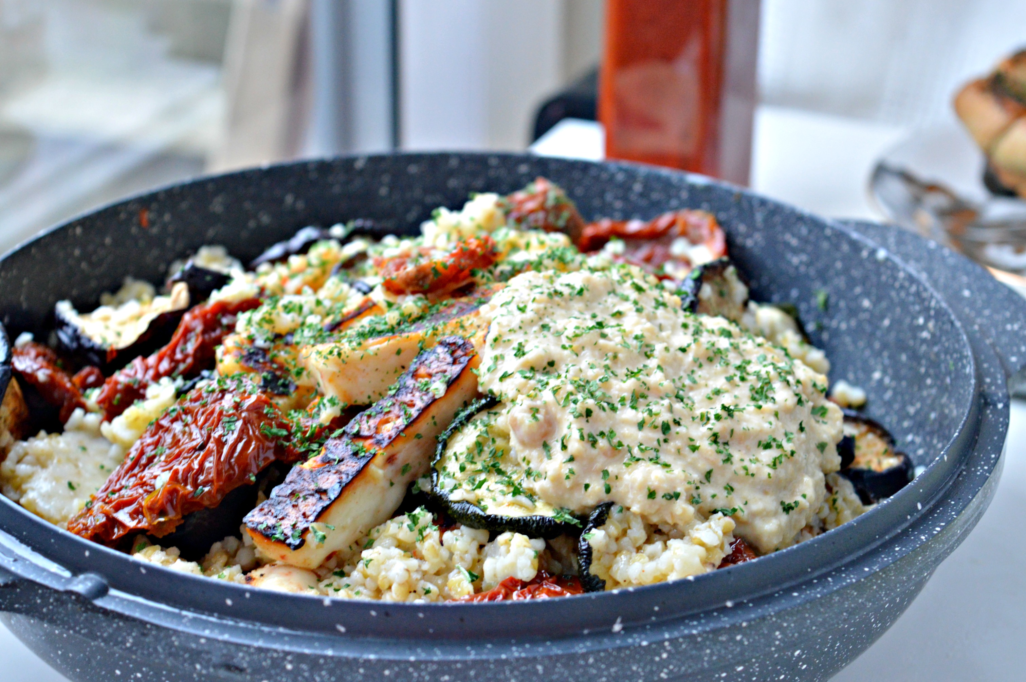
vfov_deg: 16.5
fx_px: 2349
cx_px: 513
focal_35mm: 82
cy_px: 341
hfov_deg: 24.6
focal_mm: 55
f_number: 5.6
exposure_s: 1/15
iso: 800
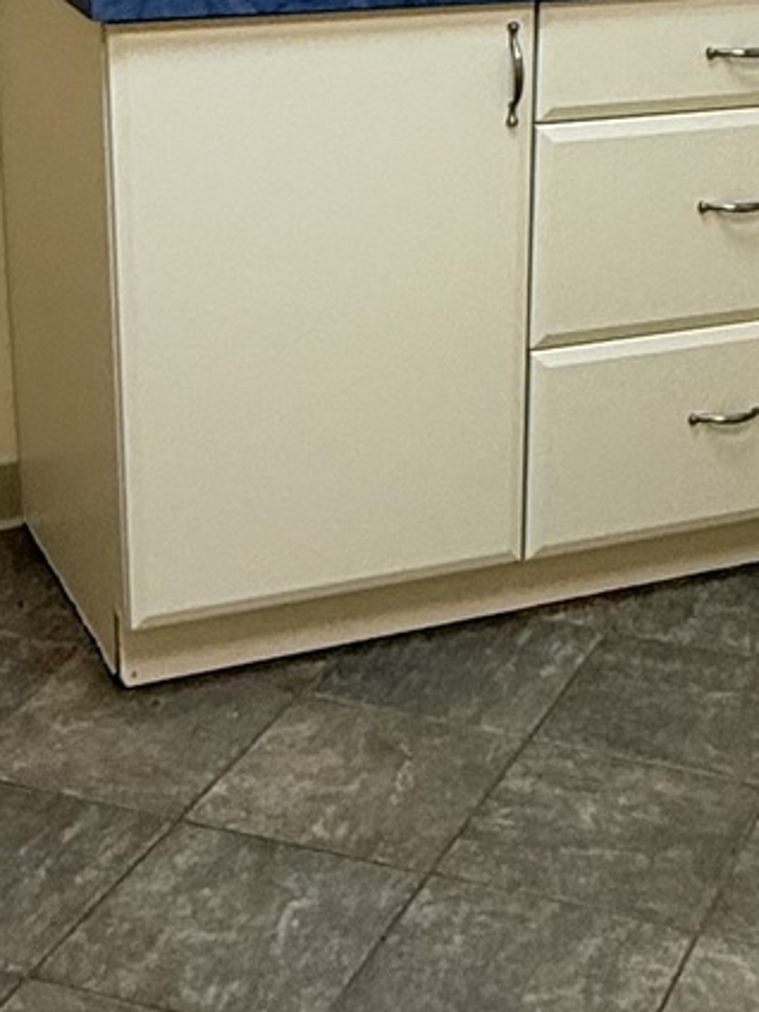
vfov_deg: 25.5
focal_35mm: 76
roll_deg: -2.8
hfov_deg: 19.1
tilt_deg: -17.4
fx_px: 2222
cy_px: 313
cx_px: 673
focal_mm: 2.22
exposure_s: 1/120
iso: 160
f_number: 2.2
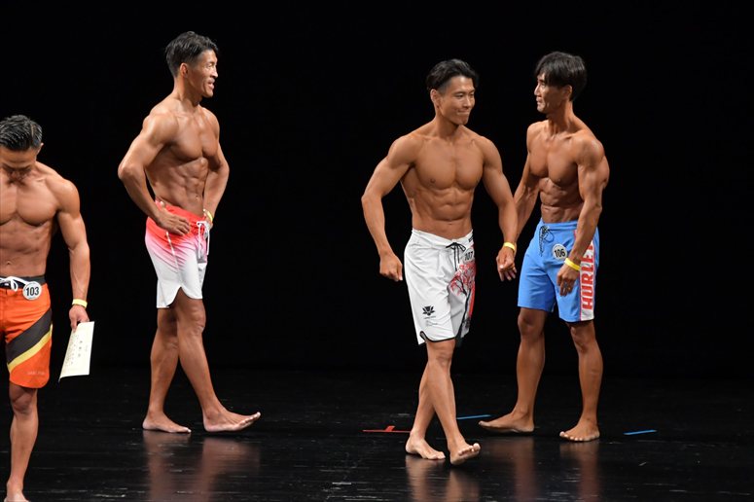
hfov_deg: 7.2
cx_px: 377
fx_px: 5966
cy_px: 251
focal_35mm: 285
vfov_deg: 4.8
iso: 3200
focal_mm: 190
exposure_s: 1/400
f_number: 5.6
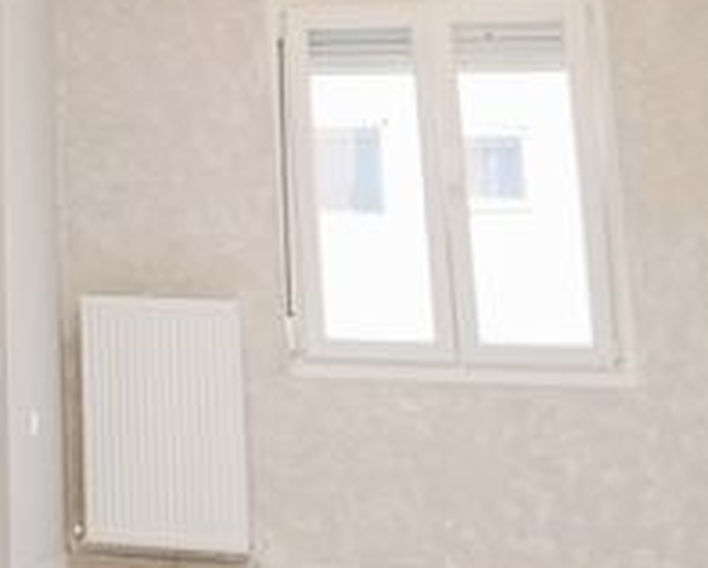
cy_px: -226
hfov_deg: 18.9
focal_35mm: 92
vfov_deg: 15.7
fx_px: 1930
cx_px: -273
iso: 80
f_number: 1.8
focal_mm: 3.96
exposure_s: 1/33.3
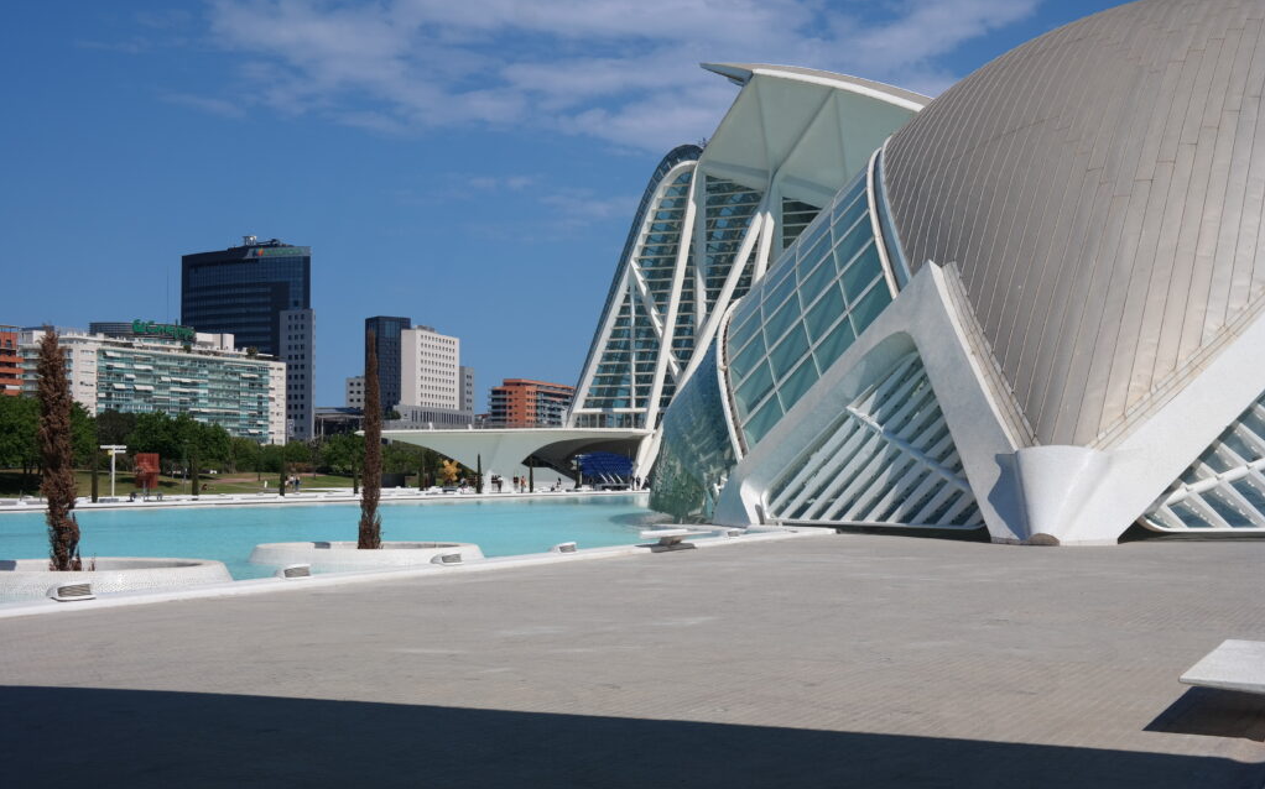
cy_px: 372
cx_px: 632
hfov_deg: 42.7
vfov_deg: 27.4
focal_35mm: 47
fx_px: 1620
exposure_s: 1/320
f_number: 8
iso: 100
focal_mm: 30
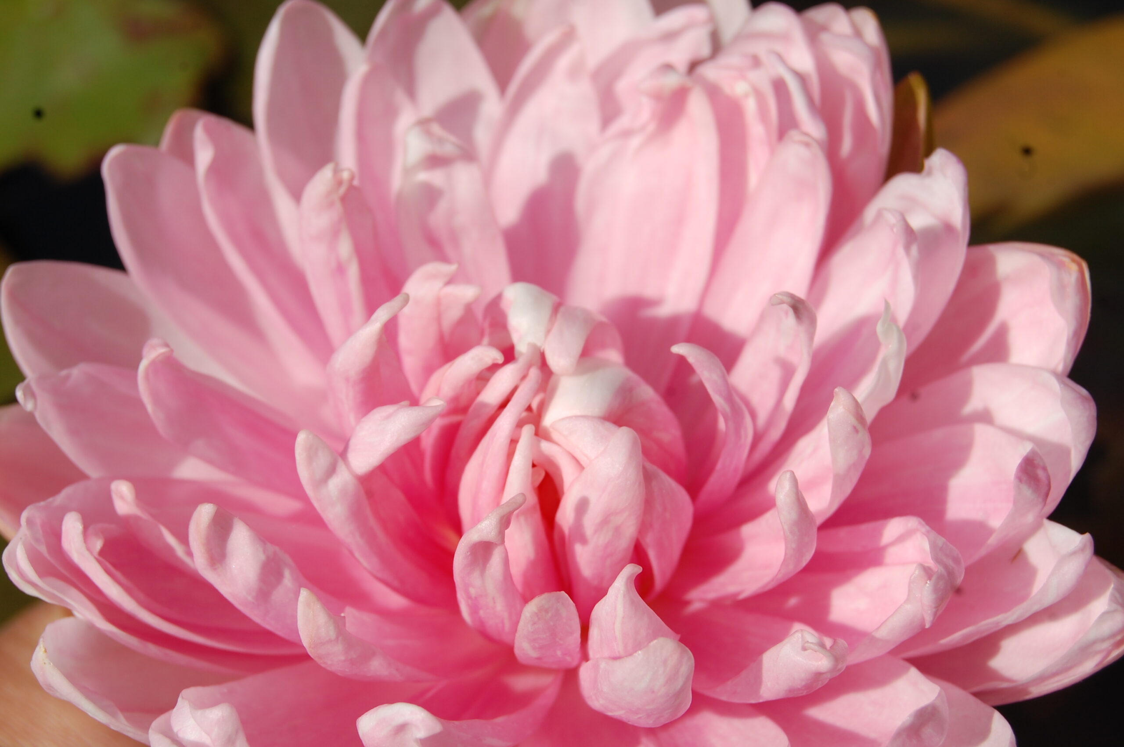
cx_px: 562
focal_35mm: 82
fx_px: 2573
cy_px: 374
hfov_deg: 24.6
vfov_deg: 16.5
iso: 200
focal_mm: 55
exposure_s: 1/400
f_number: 10
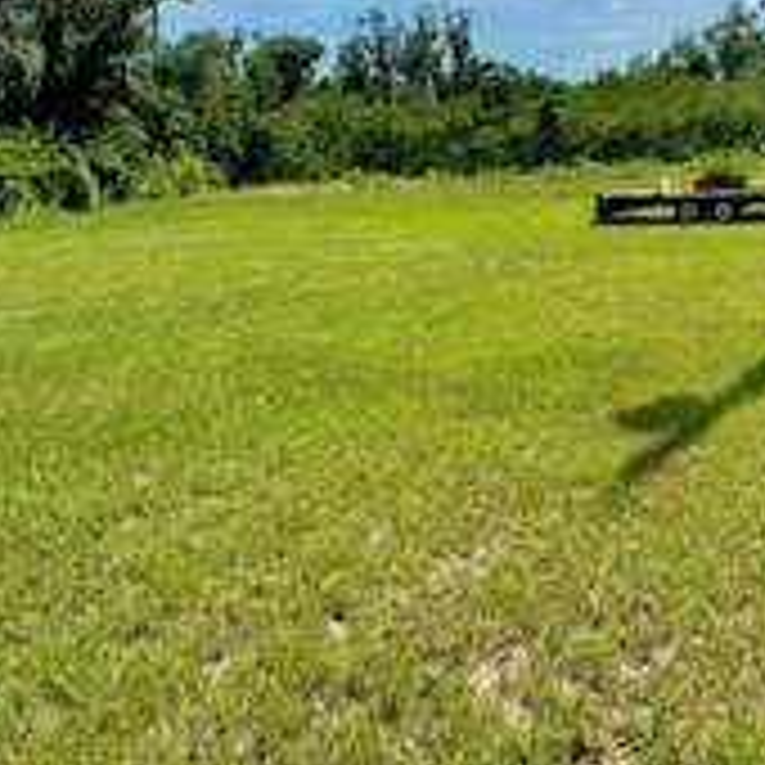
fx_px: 875
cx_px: 612
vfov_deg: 44.6
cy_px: 140
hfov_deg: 44.9
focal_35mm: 35
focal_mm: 2.22
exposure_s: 1/2985
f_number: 2.2
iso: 40
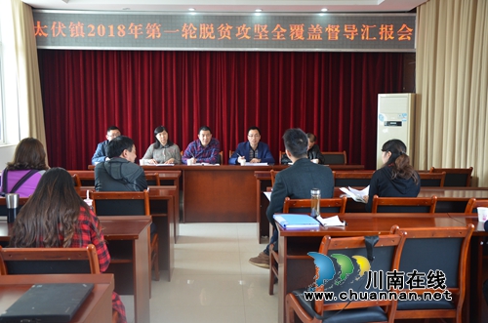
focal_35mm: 39
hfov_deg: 49.6
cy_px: 162
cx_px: 244
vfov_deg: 34.1
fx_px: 527
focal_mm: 26
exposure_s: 1/60
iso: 500
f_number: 4
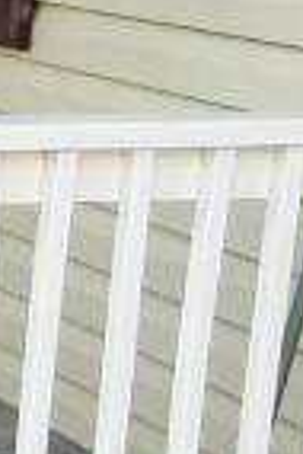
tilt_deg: -8.0
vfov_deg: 15.0
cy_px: 137
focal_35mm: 136
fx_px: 1713
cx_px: -679
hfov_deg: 8.2
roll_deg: -1.0
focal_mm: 4.15
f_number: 2.2
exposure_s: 1/40
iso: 25
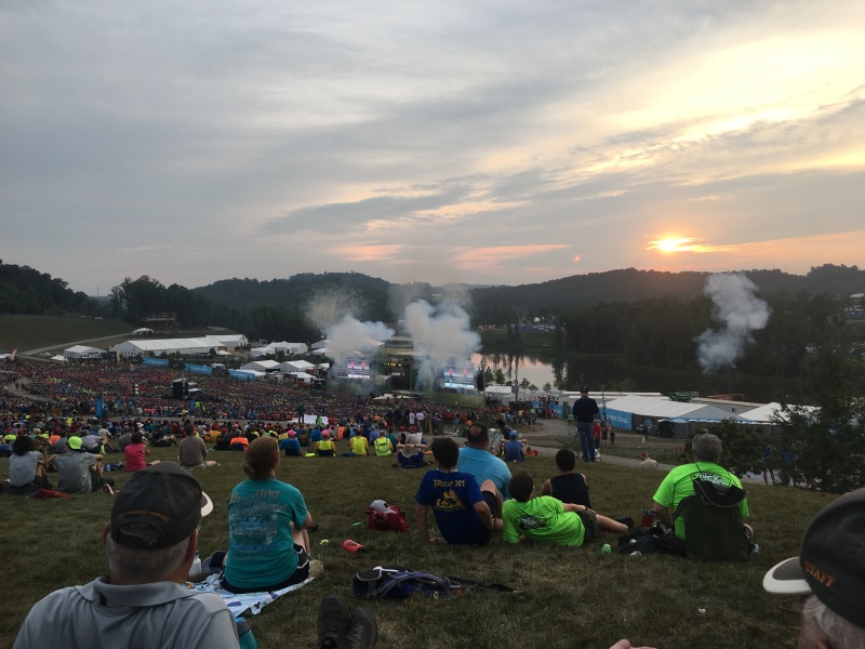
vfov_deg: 48.2
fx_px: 725
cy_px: 324
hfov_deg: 61.7
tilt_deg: -1.4
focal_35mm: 29
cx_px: 432
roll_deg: +1.8
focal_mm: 4.15
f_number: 2.2
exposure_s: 1/210
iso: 25
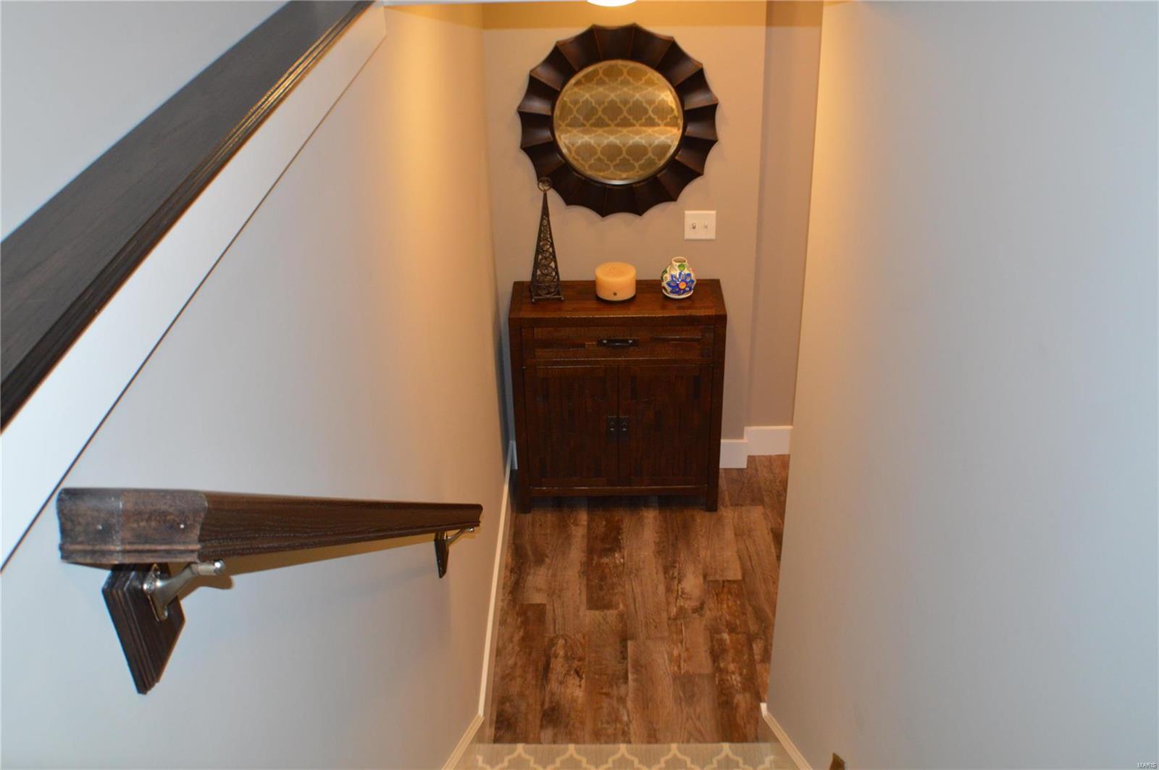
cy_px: 385
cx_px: 580
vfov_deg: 30.8
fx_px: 1399
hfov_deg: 45.0
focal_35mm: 44
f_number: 4.5
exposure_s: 1/60
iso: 1000
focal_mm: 29
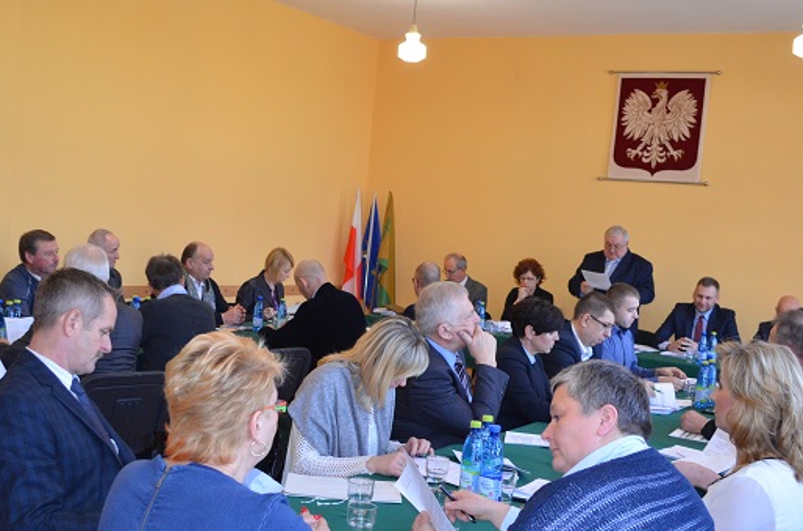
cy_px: 313
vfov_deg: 31.7
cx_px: 344
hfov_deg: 46.4
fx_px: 935
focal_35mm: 42
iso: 900
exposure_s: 1/60
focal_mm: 18
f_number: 3.5
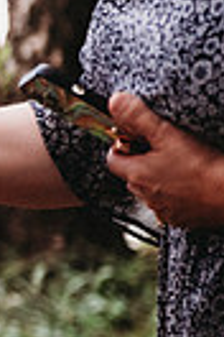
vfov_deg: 6.7
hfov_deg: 4.3
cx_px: -456
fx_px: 2865
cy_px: 139
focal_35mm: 307
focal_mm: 70
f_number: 2.8
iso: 400
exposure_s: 1/160
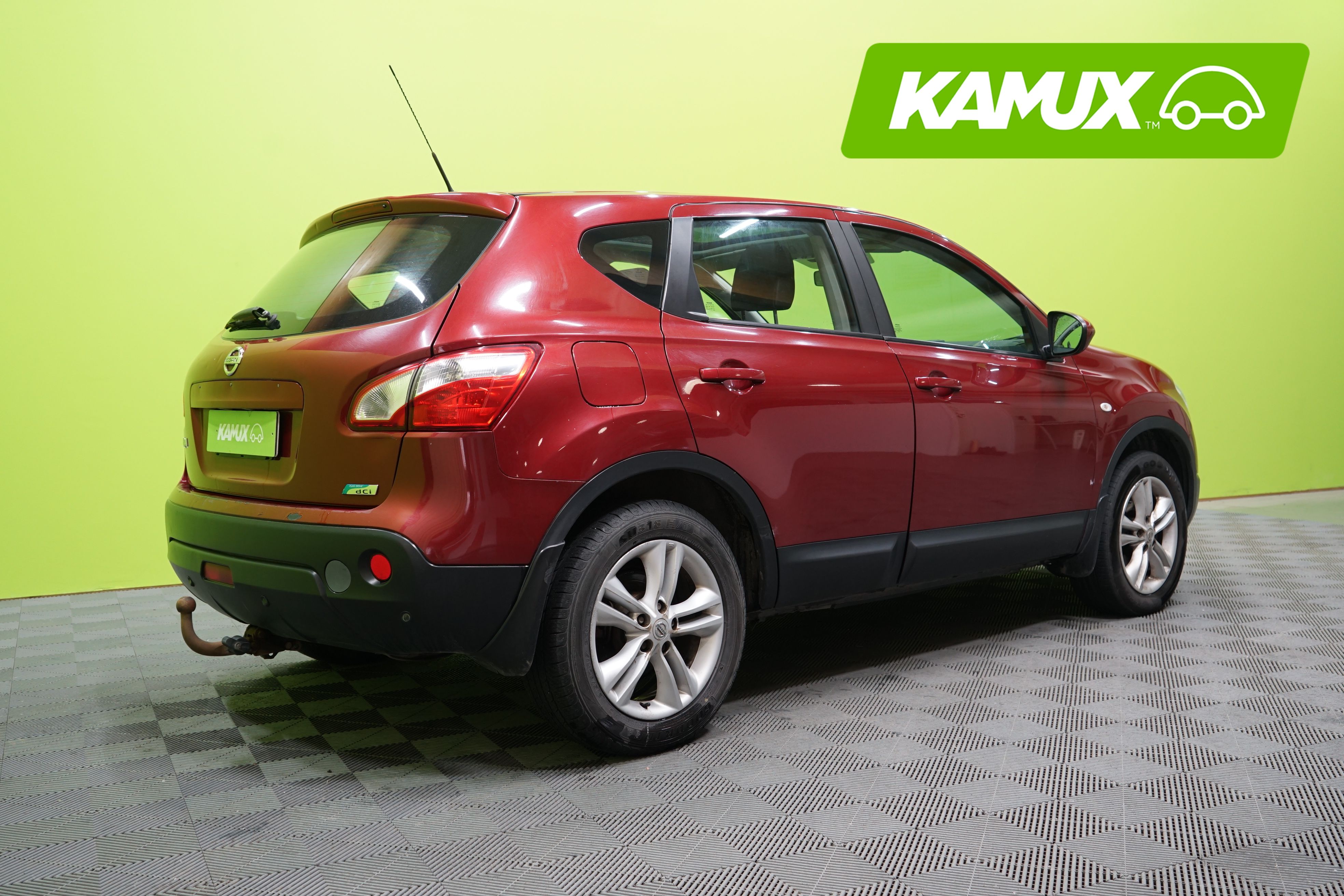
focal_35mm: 33
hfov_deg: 57.2
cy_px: 448
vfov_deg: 40.0
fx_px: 1232
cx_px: 672
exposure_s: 1/30
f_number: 5
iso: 640
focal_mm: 33
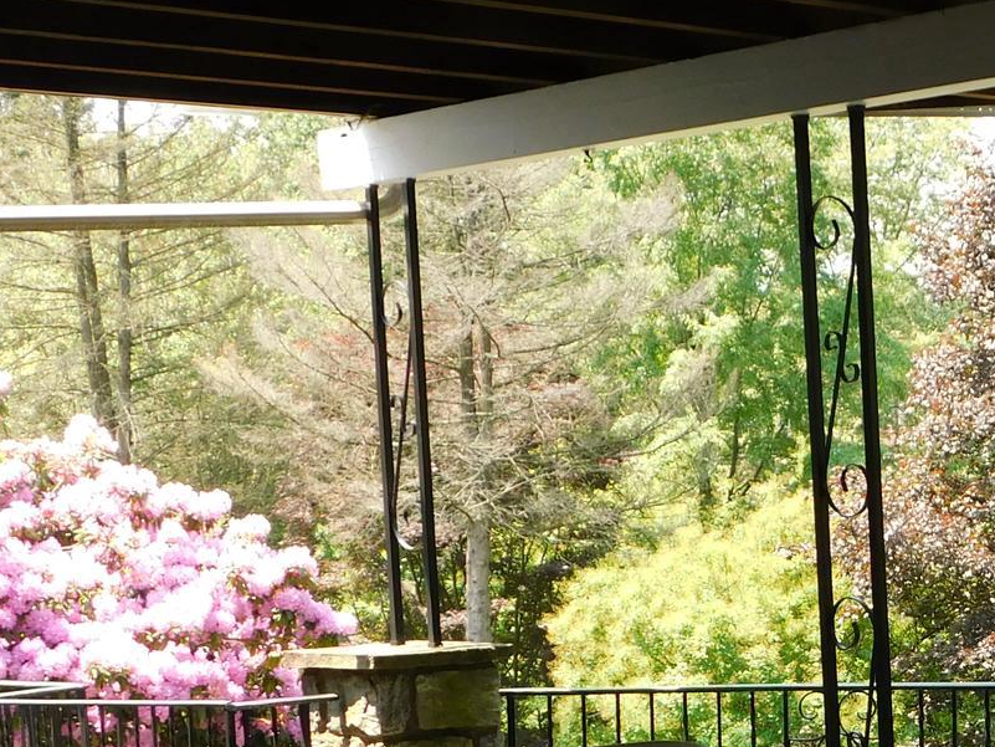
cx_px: 1184
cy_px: 672
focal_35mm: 92
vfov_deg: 15.9
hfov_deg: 20.0
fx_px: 2645
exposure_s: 1/160
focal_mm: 6.3
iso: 125
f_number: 3.5
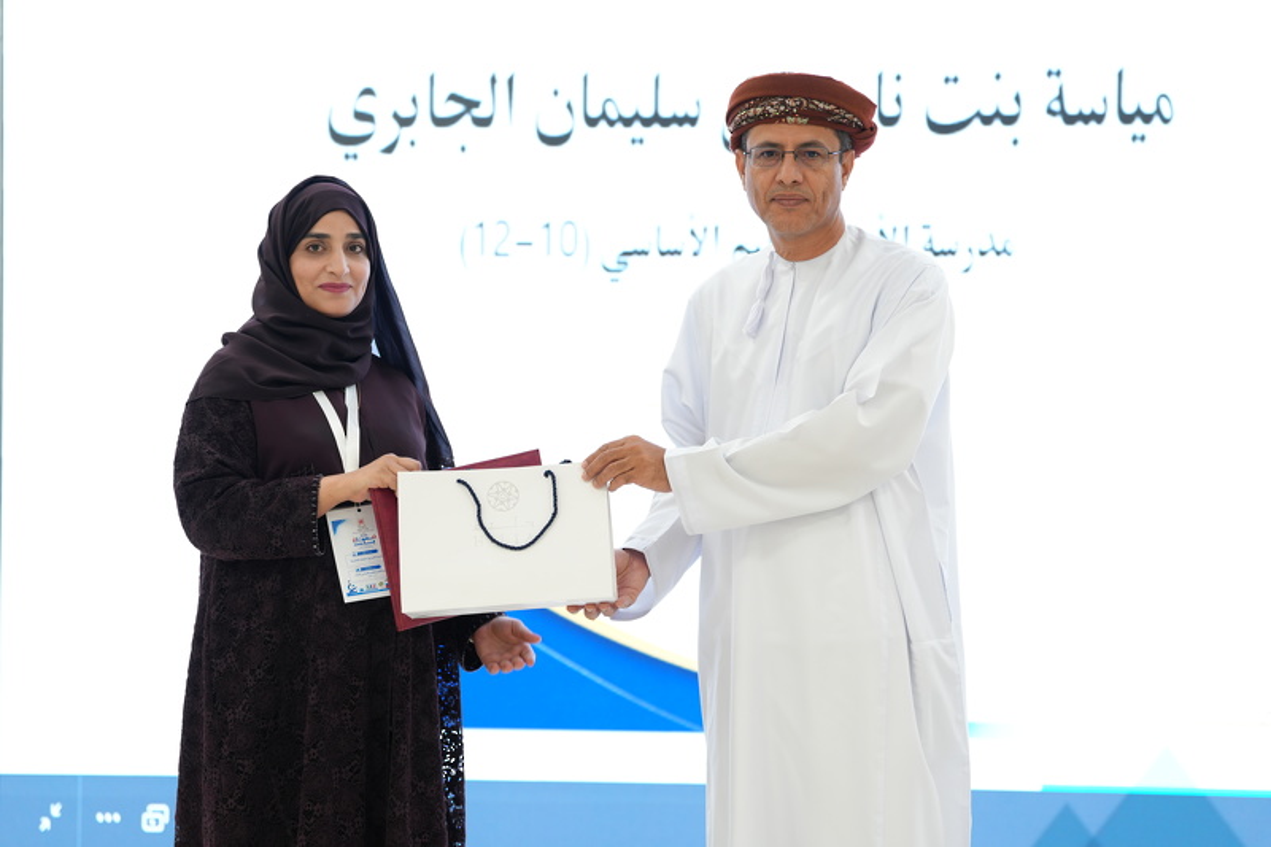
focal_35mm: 86
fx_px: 3035
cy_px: 424
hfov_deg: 23.6
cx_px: 636
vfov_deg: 15.9
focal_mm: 86
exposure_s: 1/100
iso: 400
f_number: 2.8
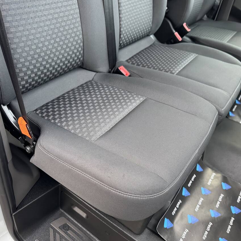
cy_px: 123
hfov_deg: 53.8
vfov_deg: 54.0
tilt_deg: -40.7
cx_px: 139
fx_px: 236
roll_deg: -15.4
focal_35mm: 30
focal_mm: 6.76
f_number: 1.78
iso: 500
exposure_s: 1/60
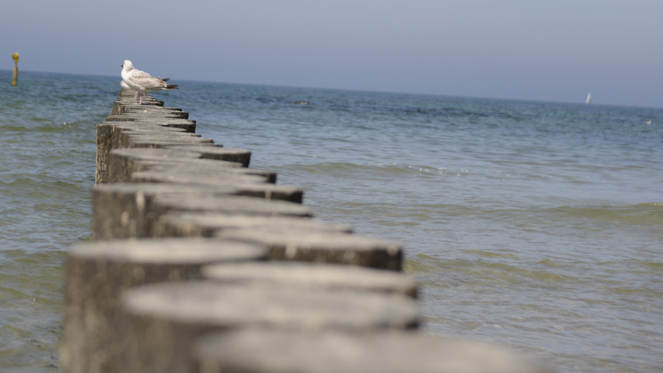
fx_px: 2057
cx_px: 310
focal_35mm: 117
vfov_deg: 10.3
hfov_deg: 18.3
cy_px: 84
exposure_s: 1/1600
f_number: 4
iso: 125
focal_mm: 85
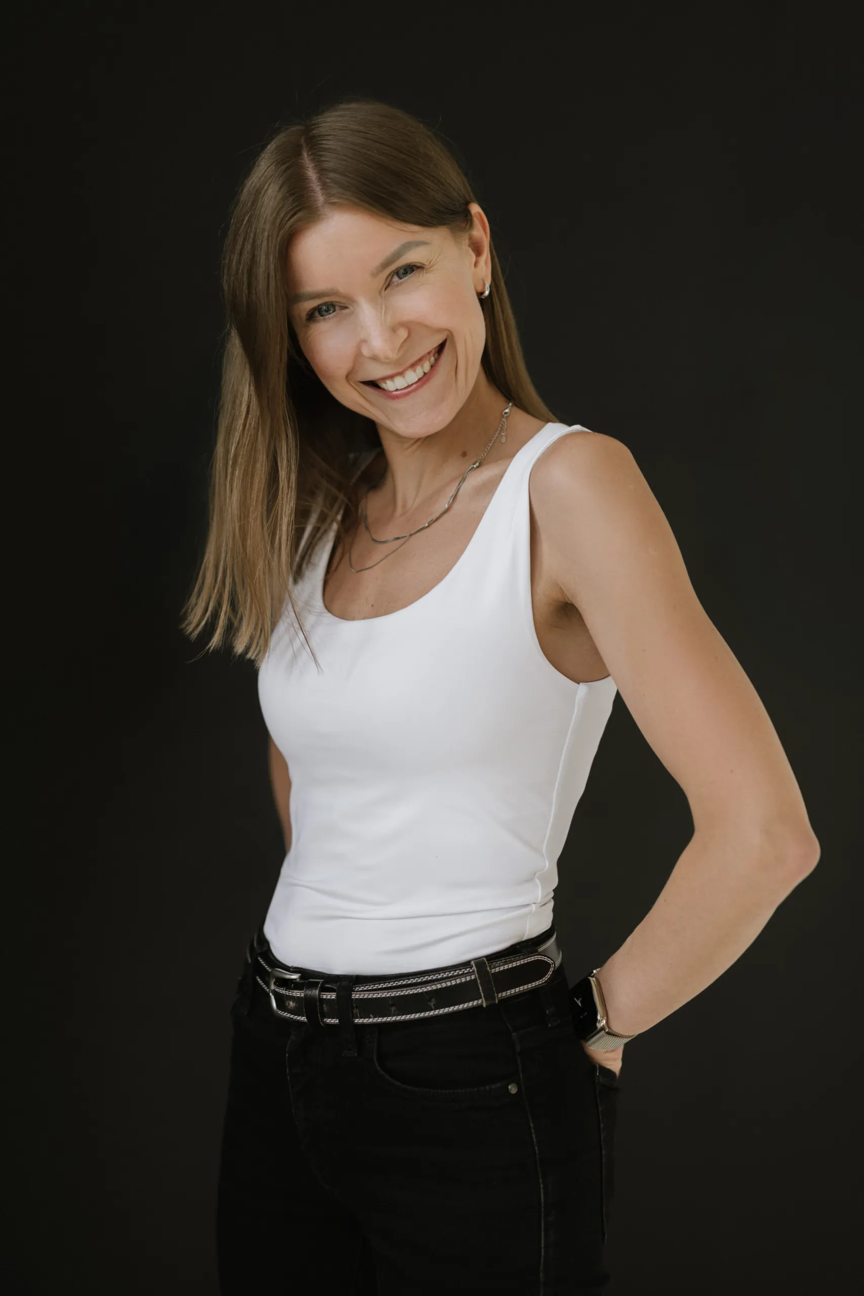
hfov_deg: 27.0
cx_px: 432
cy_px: 648
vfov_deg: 39.6
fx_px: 1800
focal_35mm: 50
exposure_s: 1/500
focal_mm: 50
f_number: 1.8
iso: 160
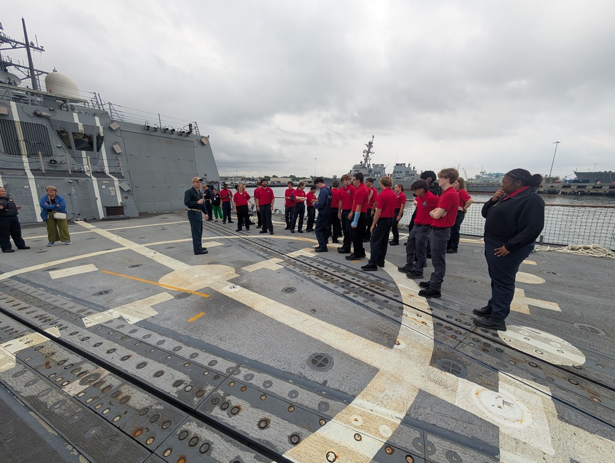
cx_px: 308
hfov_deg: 110.5
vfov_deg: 94.6
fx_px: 213
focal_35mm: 12
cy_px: 232
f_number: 1.7
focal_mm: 2.02
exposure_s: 1/2342
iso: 53
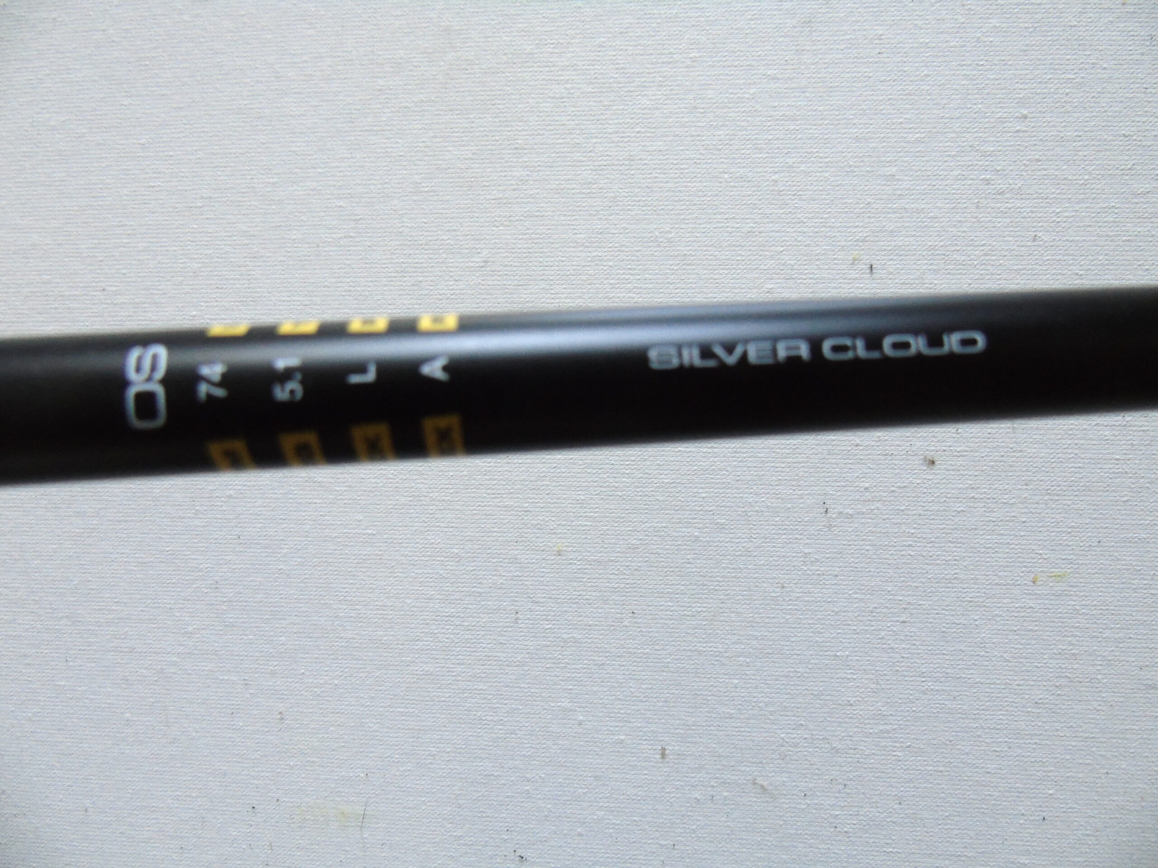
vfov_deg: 54.9
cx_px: 579
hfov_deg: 69.4
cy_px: 434
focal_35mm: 25
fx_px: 836
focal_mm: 4.4
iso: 400
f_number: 3.4
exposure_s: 1/30
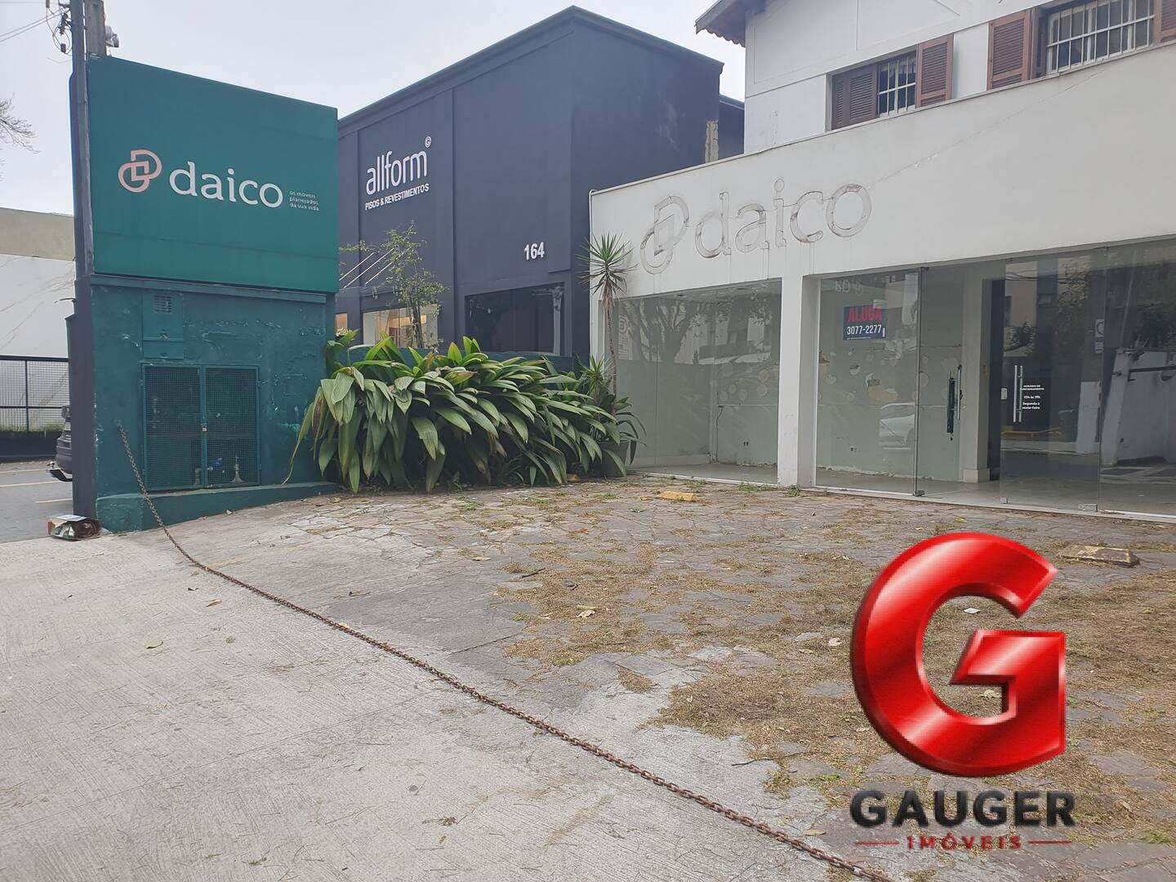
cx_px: 588
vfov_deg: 53.1
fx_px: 883
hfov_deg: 67.3
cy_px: 441
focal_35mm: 26
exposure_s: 1/140
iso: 50
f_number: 2.4
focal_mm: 4.32
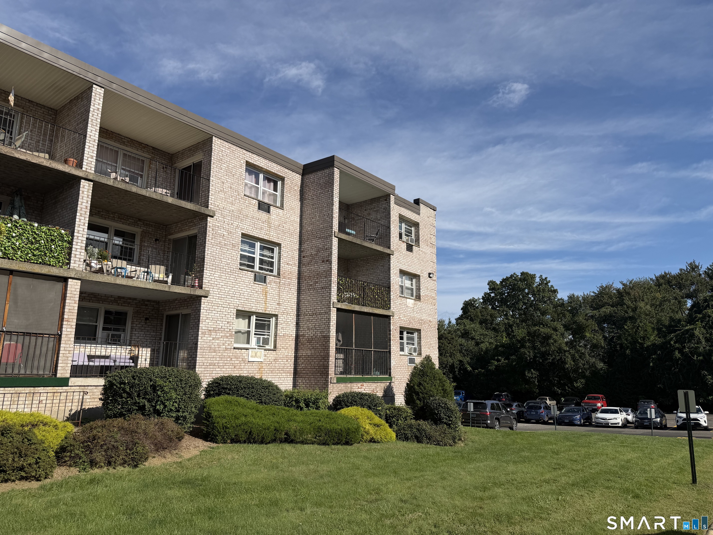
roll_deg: -0.6
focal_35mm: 24
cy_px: 268
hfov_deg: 71.6
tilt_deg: +10.9
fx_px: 494
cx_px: 356
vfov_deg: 56.8
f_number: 1.78
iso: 80
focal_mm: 6.76
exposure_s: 1/6711
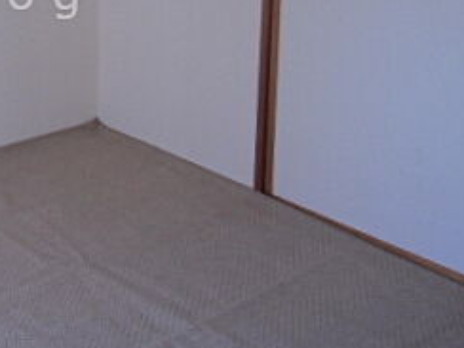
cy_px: -4
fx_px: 844
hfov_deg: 28.1
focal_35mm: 63
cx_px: -42
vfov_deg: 22.4
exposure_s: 1/60
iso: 100
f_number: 3
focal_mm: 4.24
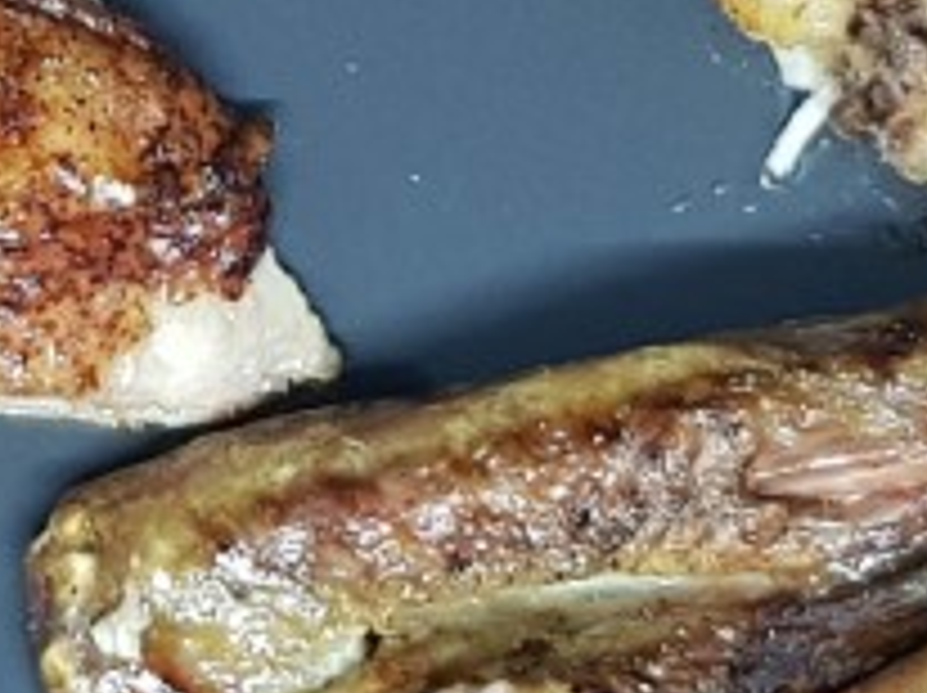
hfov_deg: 19.2
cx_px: 112
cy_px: -22
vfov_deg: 14.4
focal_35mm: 101
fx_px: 2702
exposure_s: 1/33
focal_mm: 4.2
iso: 250
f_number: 1.7
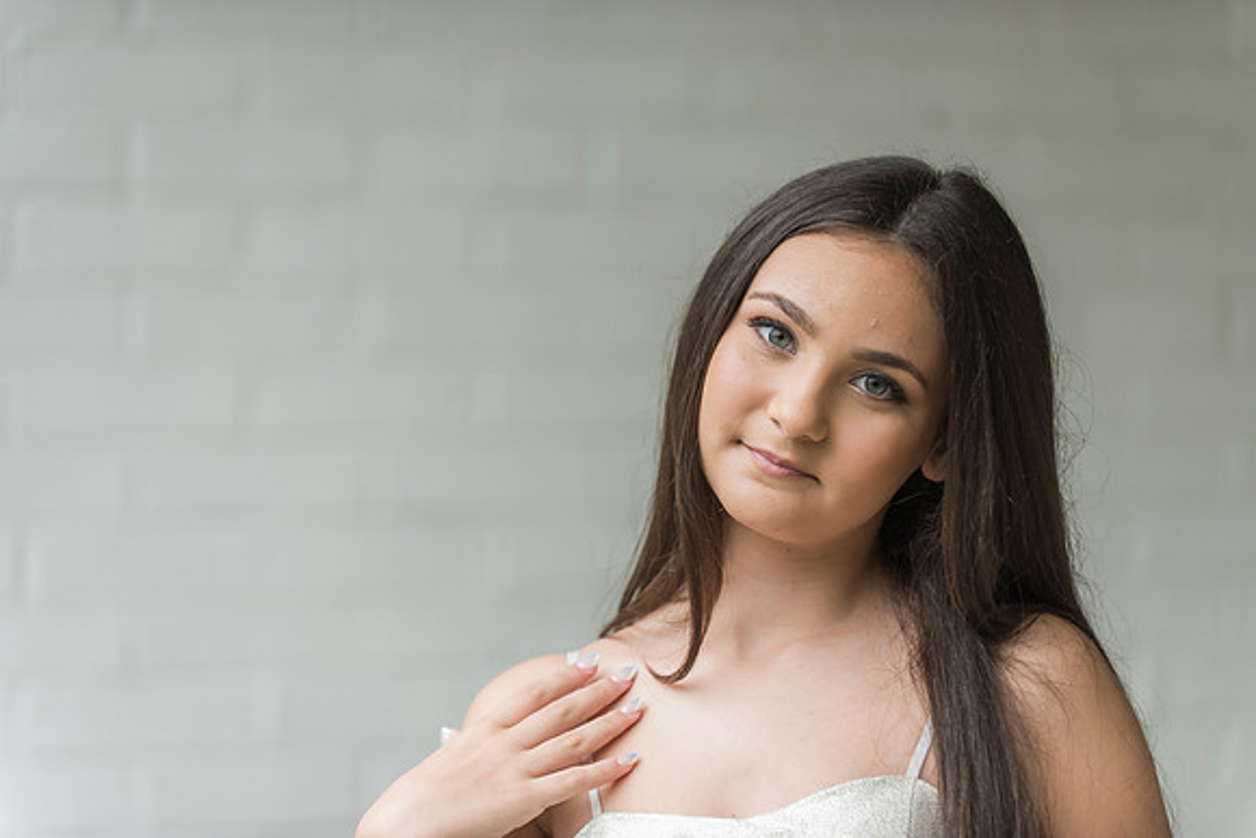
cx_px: 628
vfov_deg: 11.0
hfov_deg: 16.4
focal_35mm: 125
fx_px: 4362
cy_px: 419
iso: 640
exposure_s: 1/500
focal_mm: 125
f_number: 2.8
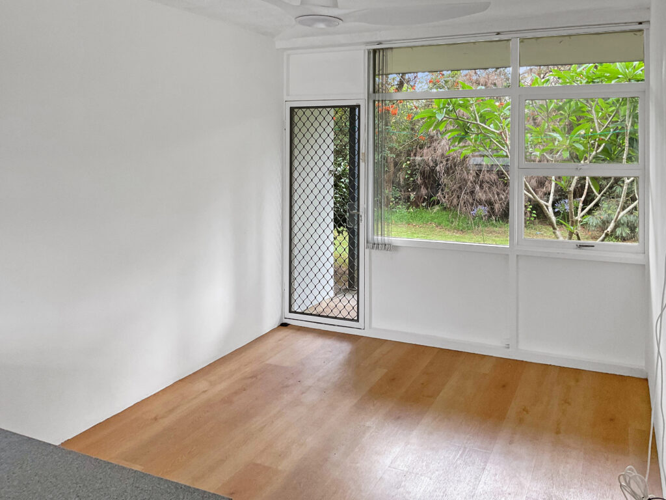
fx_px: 558
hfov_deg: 61.7
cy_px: 250
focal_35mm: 29
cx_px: 333
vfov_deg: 48.2
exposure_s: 1/50
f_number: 1.8
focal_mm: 3
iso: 50
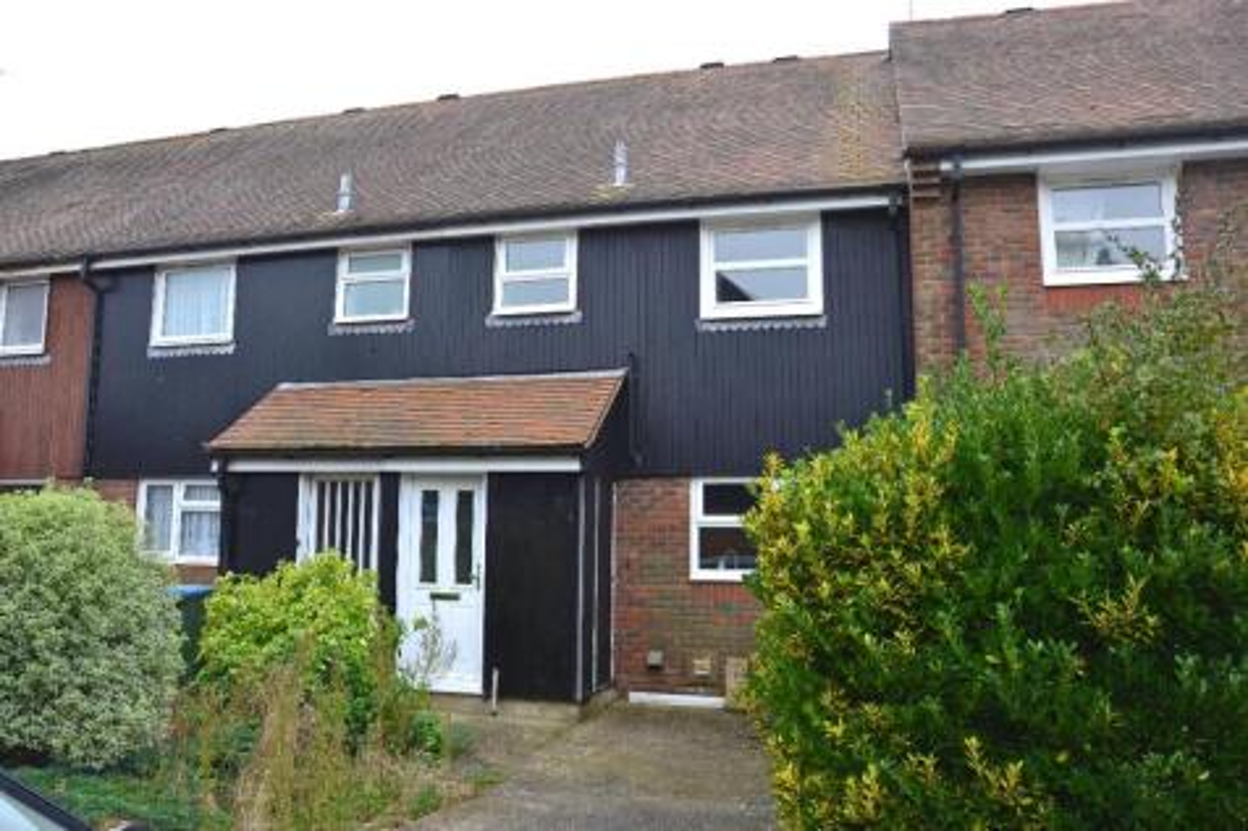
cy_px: 416
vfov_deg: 47.9
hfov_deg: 67.4
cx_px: 624
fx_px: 936
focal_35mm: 27
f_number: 5
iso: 400
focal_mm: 18
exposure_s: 1/100
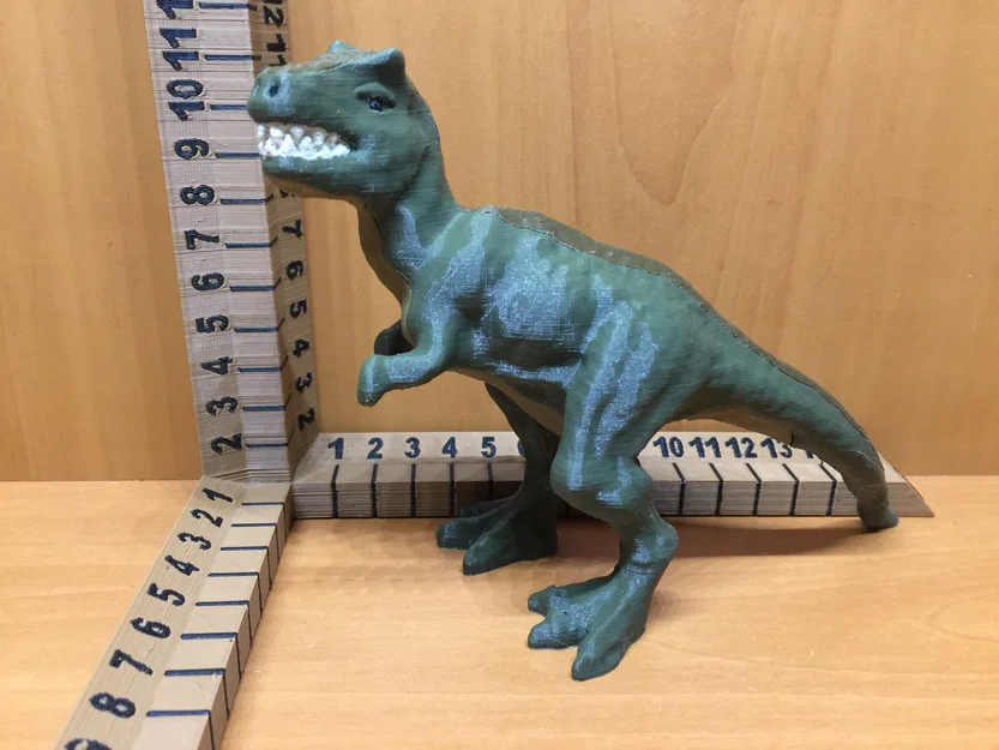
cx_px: 500
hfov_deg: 61.7
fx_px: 837
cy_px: 375
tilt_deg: -22.3
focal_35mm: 29
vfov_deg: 48.2
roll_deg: -2.0
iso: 100
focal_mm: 4.15
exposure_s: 1/10
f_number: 2.2
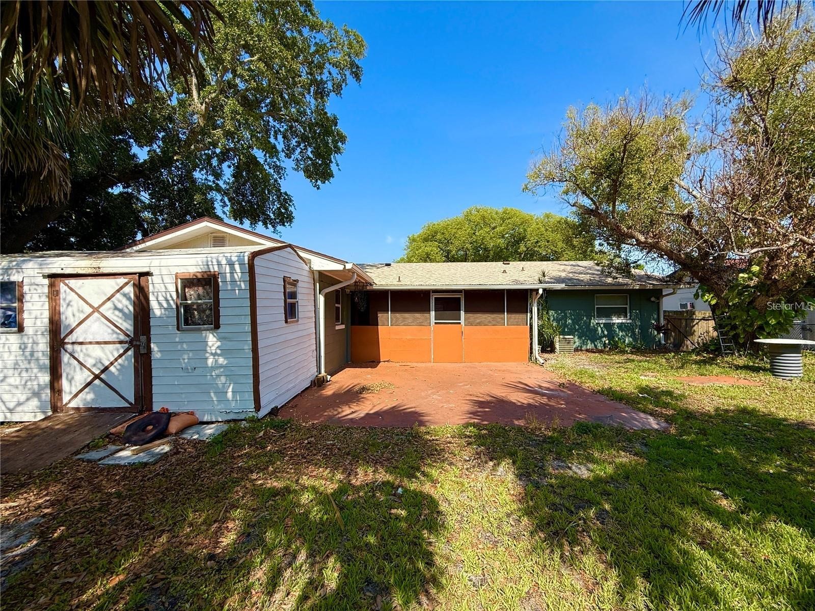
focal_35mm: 14
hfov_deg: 102.1
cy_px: 306
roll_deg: +0.5
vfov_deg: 85.7
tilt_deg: +2.6
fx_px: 330
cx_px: 408
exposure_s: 1/1698
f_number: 2.2
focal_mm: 2.22
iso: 50
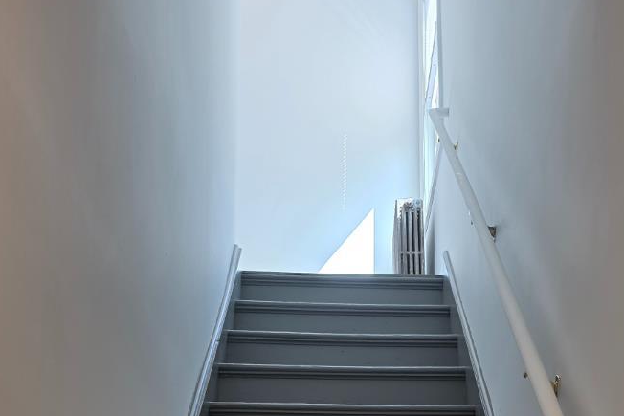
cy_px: 498
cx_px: 407
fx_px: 953
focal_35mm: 55
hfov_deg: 35.9
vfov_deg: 22.7
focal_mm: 6.3
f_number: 1.7
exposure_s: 1/120
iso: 64
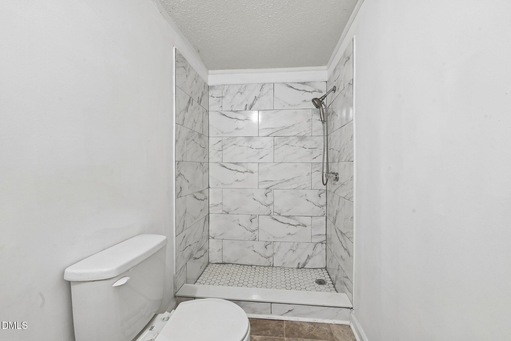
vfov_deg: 81.2
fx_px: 199
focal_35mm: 14
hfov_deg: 104.3
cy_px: 170
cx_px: 256
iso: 200
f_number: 9
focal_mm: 14
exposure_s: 1/3.33
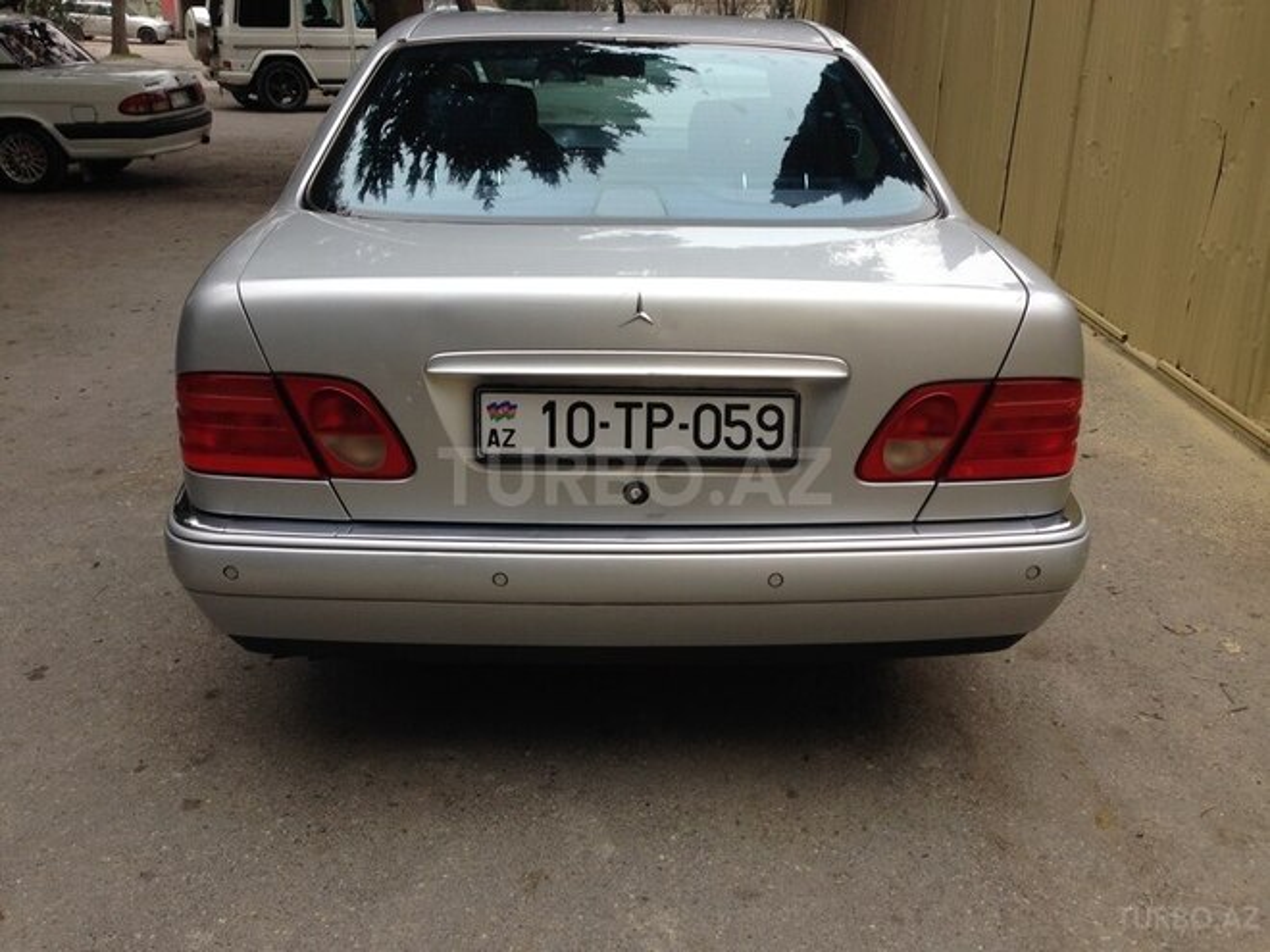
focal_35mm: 33
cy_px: 476
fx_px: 1211
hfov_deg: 55.4
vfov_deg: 42.9
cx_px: 635
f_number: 2.4
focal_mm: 4.12
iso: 50
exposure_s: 1/235
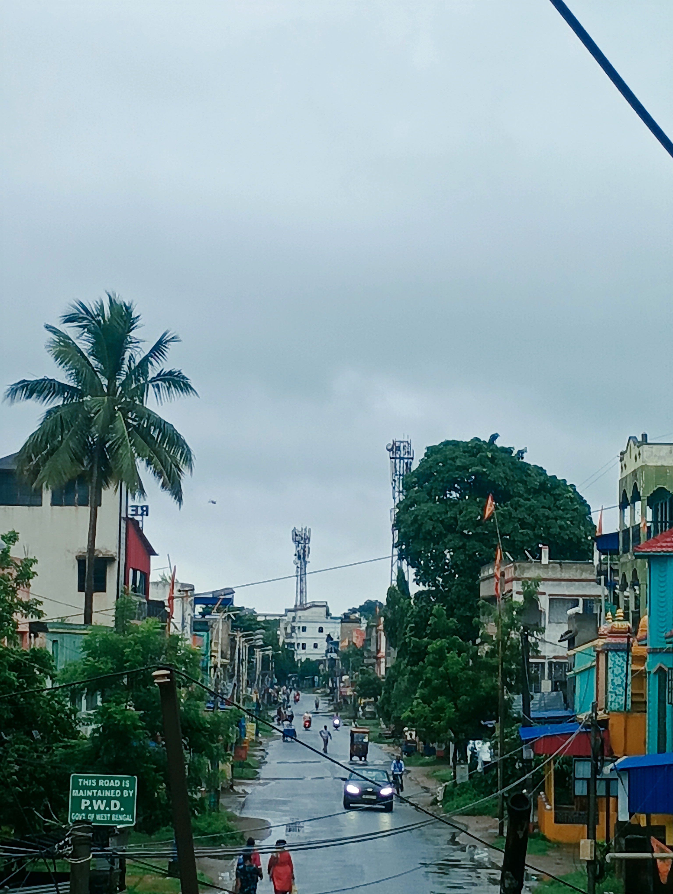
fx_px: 2663
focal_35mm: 103
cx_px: 336
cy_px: 447
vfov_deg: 19.1
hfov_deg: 14.4
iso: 99
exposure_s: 1/50
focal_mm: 4.26
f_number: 1.8
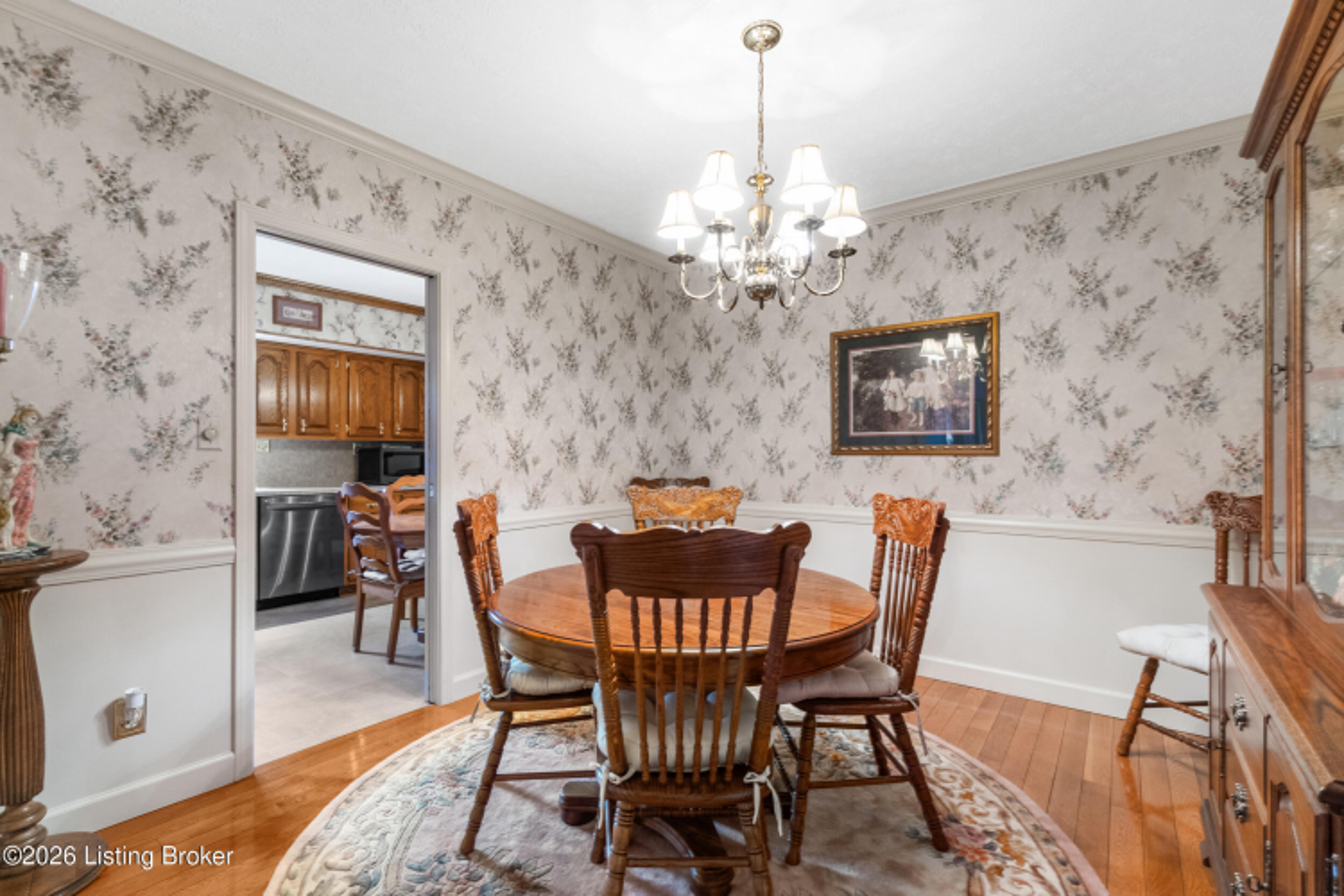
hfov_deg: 100.4
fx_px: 560
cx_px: 672
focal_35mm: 15
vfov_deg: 77.3
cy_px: 448
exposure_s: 1/1.25
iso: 400
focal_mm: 10
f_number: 8
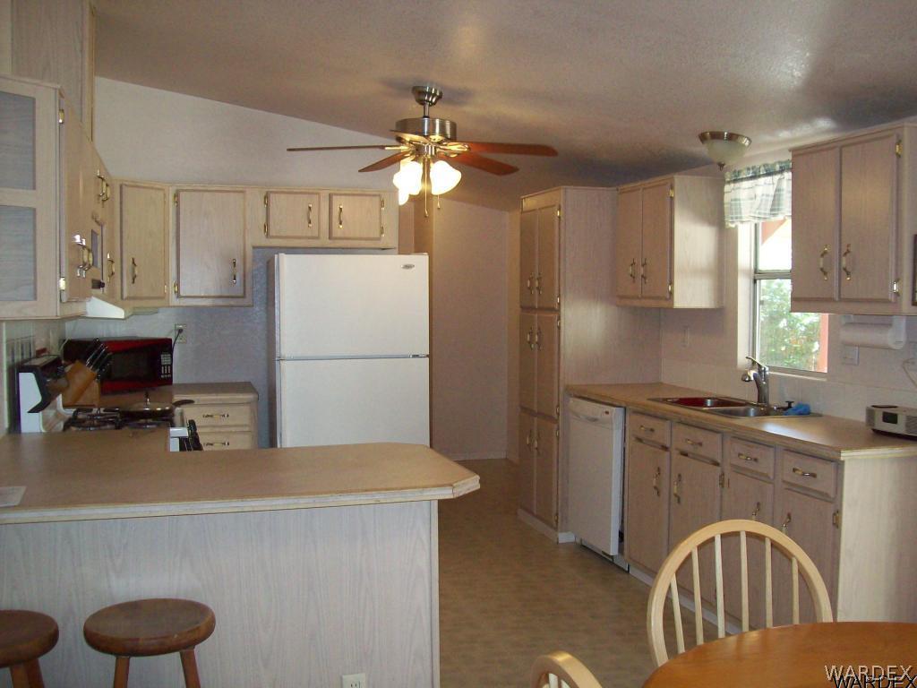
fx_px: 954
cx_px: 458
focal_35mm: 36
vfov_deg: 39.7
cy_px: 344
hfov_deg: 51.4
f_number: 2.7
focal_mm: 6
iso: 200
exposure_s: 1/64
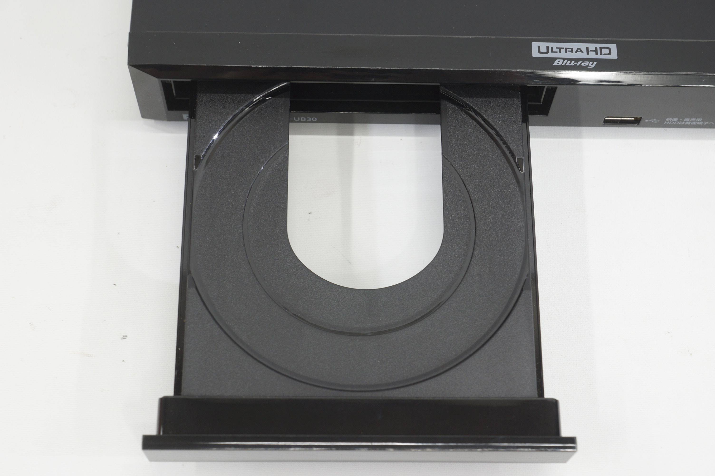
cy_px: 238
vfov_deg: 20.1
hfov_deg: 29.9
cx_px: 358
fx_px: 1339
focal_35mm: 68
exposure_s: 1/10
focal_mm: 45
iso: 100
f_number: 7.1
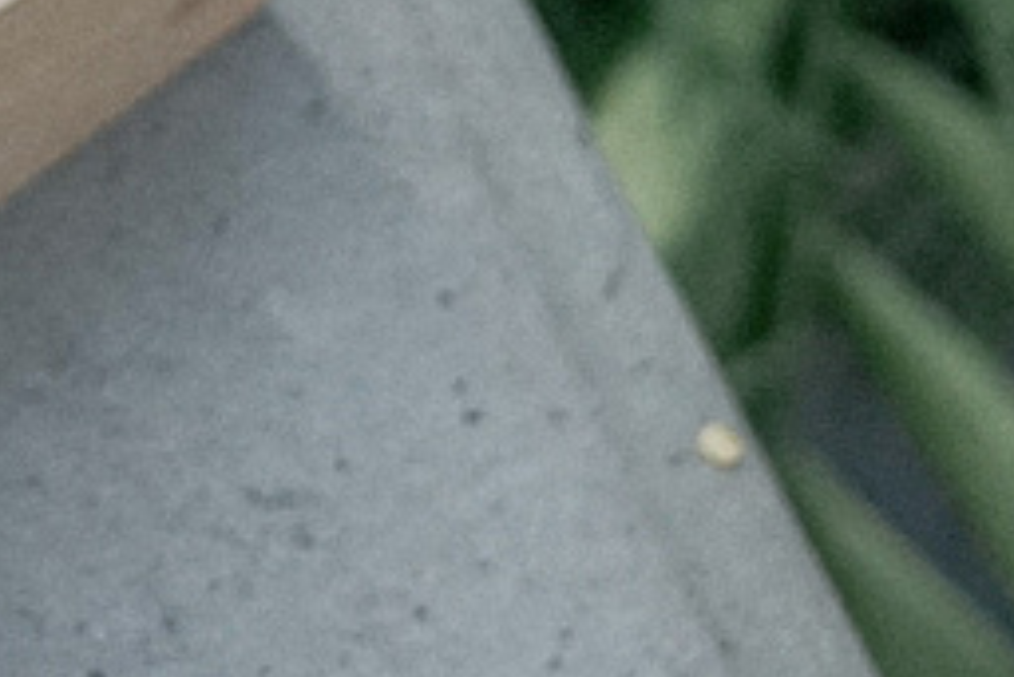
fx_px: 7045
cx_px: -1450
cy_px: 255
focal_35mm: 250
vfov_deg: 5.5
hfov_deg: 7.6
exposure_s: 1/4000
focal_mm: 50
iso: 1600
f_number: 4.5
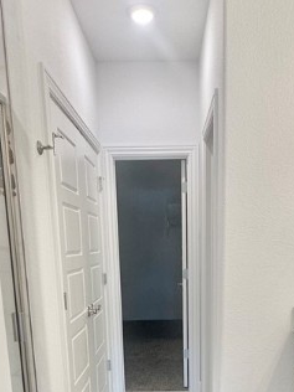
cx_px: 172
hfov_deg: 41.6
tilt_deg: -10.7
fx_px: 385
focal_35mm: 34
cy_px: 315
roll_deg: +1.2
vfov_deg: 50.6
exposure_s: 1/120
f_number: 2.2
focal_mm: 2.22
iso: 125
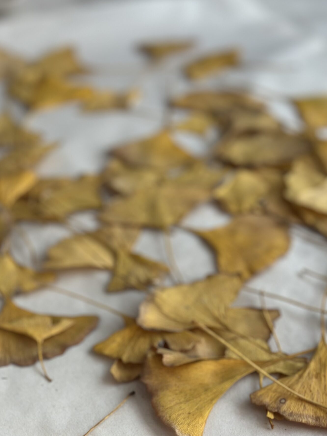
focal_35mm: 69
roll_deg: -0.1
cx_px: 188
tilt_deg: -37.8
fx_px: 869
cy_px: 280
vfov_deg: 28.0
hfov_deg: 21.3
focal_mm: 6.86
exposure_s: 1/121
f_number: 1.78
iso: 80
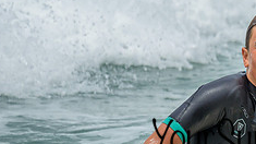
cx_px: 267
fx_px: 19204
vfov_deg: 0.4
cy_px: 50
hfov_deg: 0.8
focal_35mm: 2830
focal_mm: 800
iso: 200
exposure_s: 1/2000
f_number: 6.3
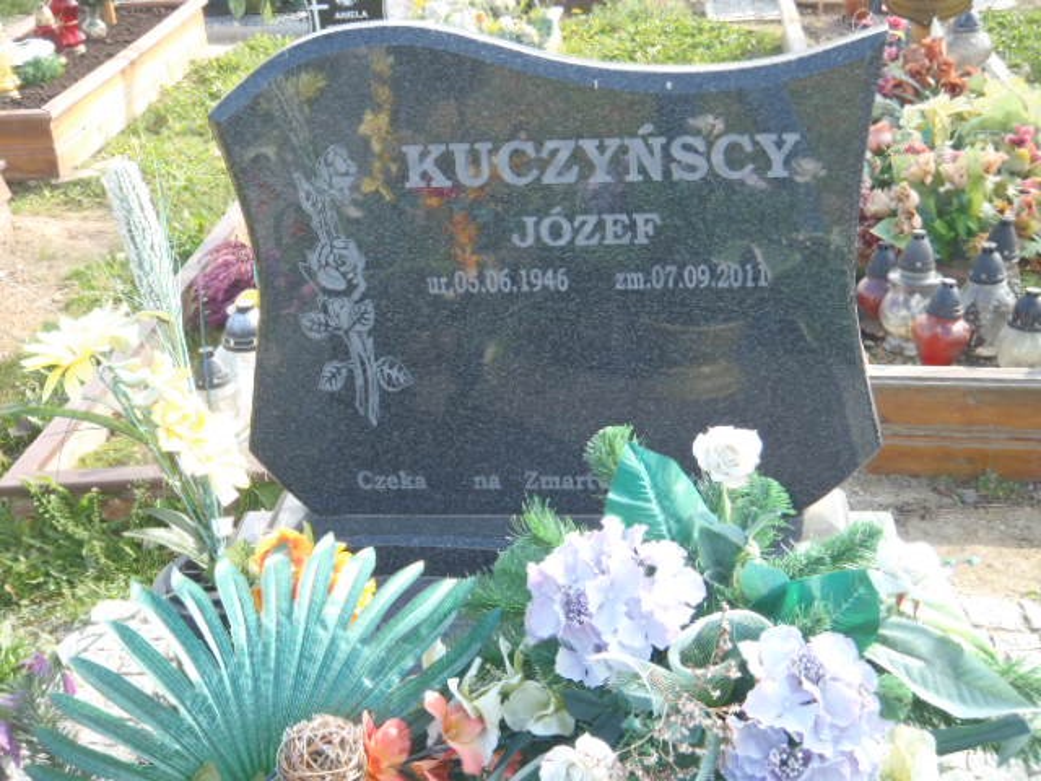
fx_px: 1474
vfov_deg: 29.7
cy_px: 390
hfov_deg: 38.9
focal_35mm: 49
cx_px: 520
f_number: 4.4
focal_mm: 8.89
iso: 64
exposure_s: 1/80
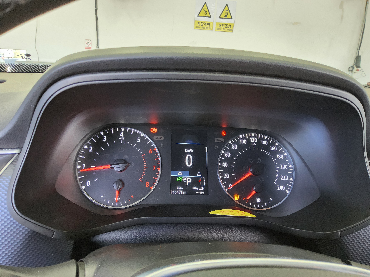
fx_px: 267
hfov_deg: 69.4
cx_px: 185
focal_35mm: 25
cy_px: 138
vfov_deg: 54.9
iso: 500
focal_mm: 3.08
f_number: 2
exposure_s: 1/120
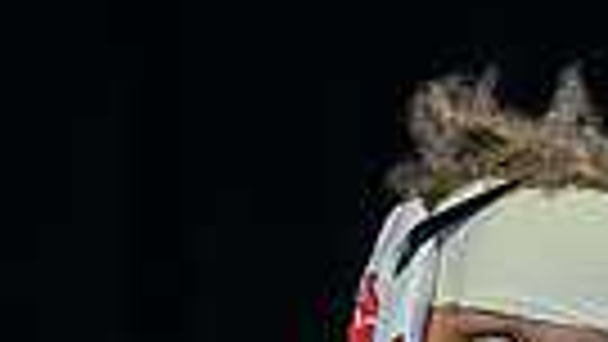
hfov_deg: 1.8
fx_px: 19608
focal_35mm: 1216
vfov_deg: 1.0
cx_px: 525
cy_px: 717
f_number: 2.8
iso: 2500
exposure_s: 1/800
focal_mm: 200
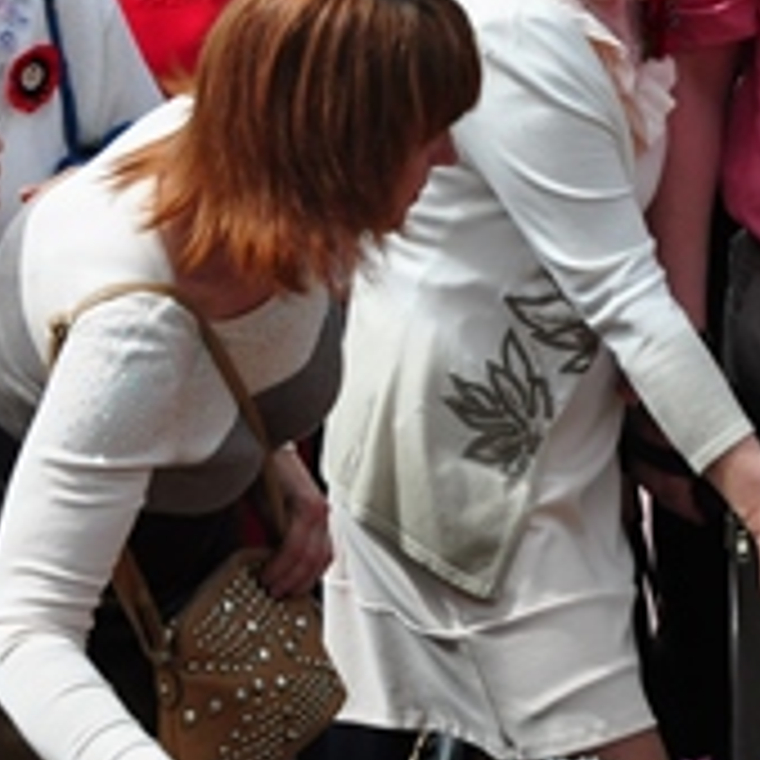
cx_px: 778
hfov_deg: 6.2
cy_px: 281
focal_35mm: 281
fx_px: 6980
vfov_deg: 6.2
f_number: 10
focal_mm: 62
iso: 800
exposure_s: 1/1600
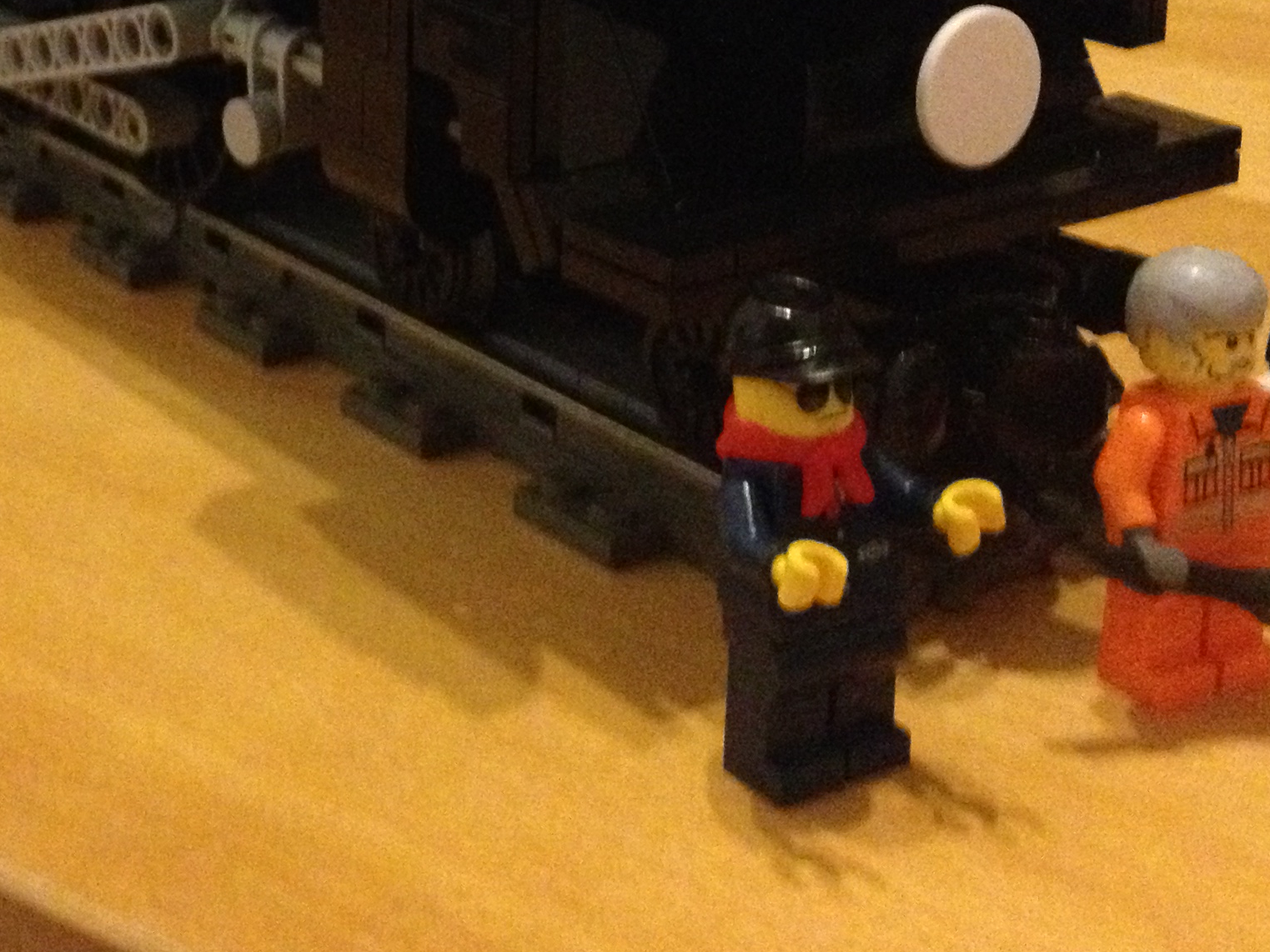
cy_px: -32
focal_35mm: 75
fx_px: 2751
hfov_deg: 25.5
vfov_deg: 19.0
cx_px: 226
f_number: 2.4
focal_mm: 4.28
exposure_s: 1/15
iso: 800
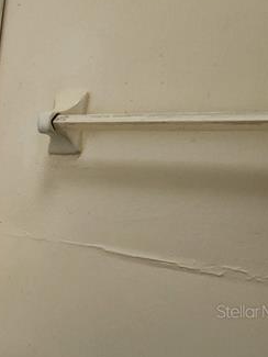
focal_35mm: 48
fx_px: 495
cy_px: 311
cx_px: -200
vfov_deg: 37.4
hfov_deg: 21.4
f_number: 2.2
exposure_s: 1/60
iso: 80
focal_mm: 2.2
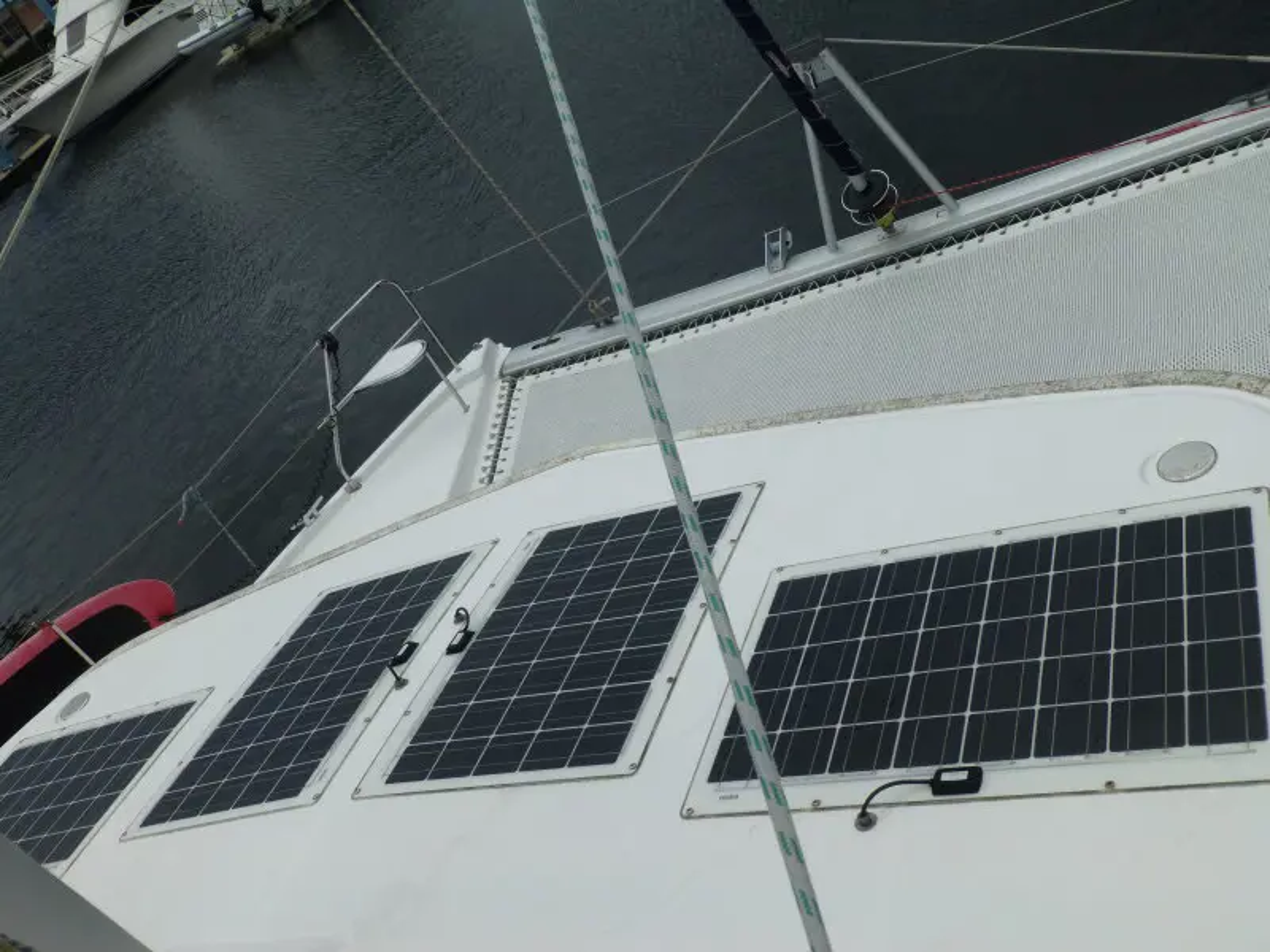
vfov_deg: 41.8
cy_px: 476
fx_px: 1247
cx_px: 635
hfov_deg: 54.0
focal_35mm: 34
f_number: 3.7
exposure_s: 1/1300
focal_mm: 6.1
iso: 100
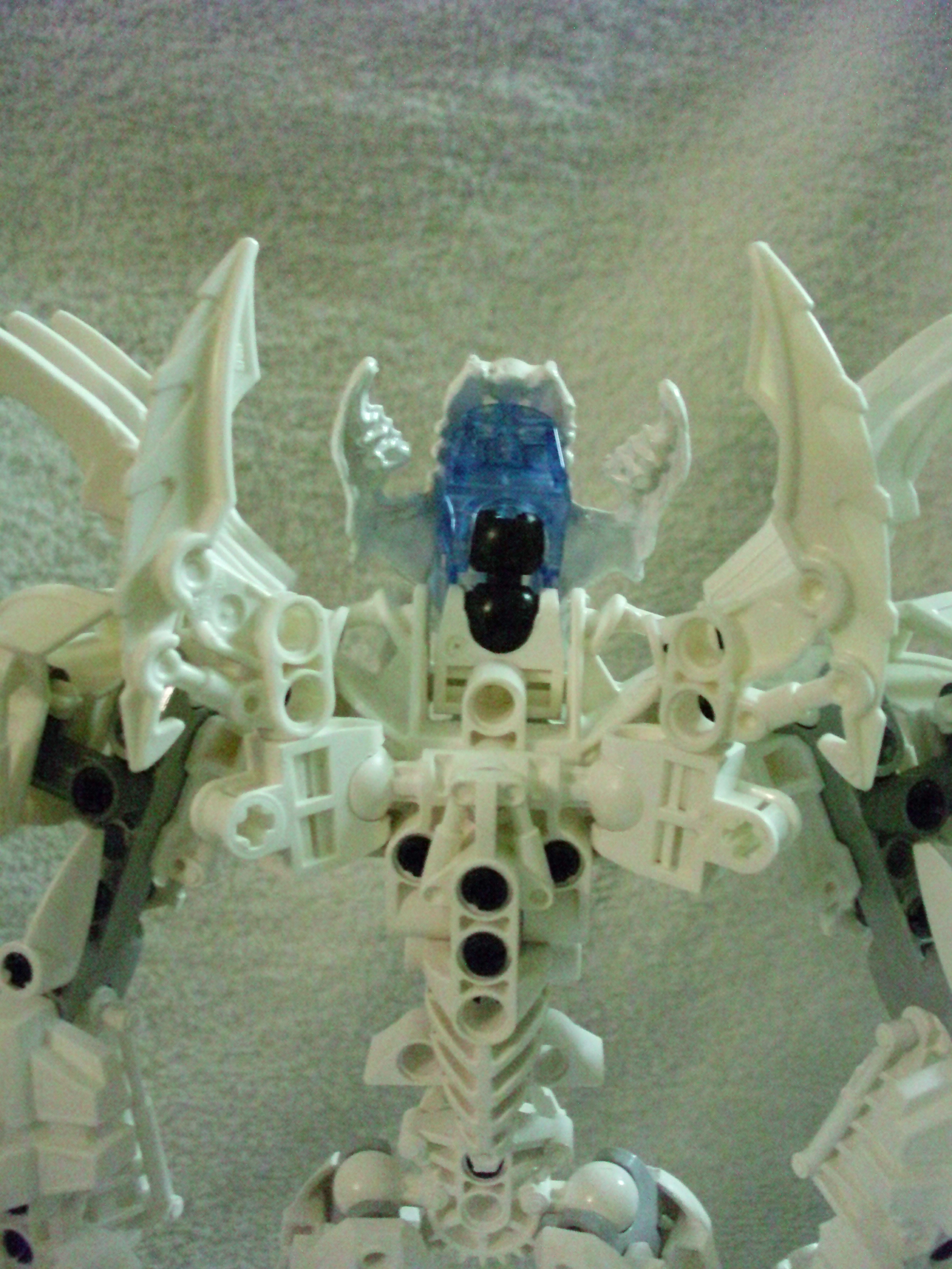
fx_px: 1393
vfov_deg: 49.0
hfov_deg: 37.7
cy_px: 634
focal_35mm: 38
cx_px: 476
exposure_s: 1/19
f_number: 3.1
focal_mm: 6.3
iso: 1600
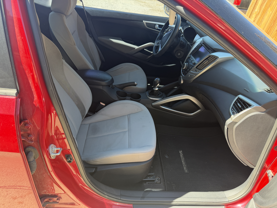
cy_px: 104
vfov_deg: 56.8
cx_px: 138
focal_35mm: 24
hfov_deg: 71.6
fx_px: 192
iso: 80
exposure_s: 1/176
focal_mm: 6.76
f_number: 1.78
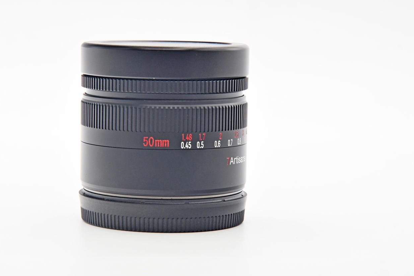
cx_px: 168
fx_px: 1668
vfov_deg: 9.5
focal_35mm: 145
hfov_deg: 14.1
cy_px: 121
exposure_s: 1/125
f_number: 8
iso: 1250
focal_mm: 80
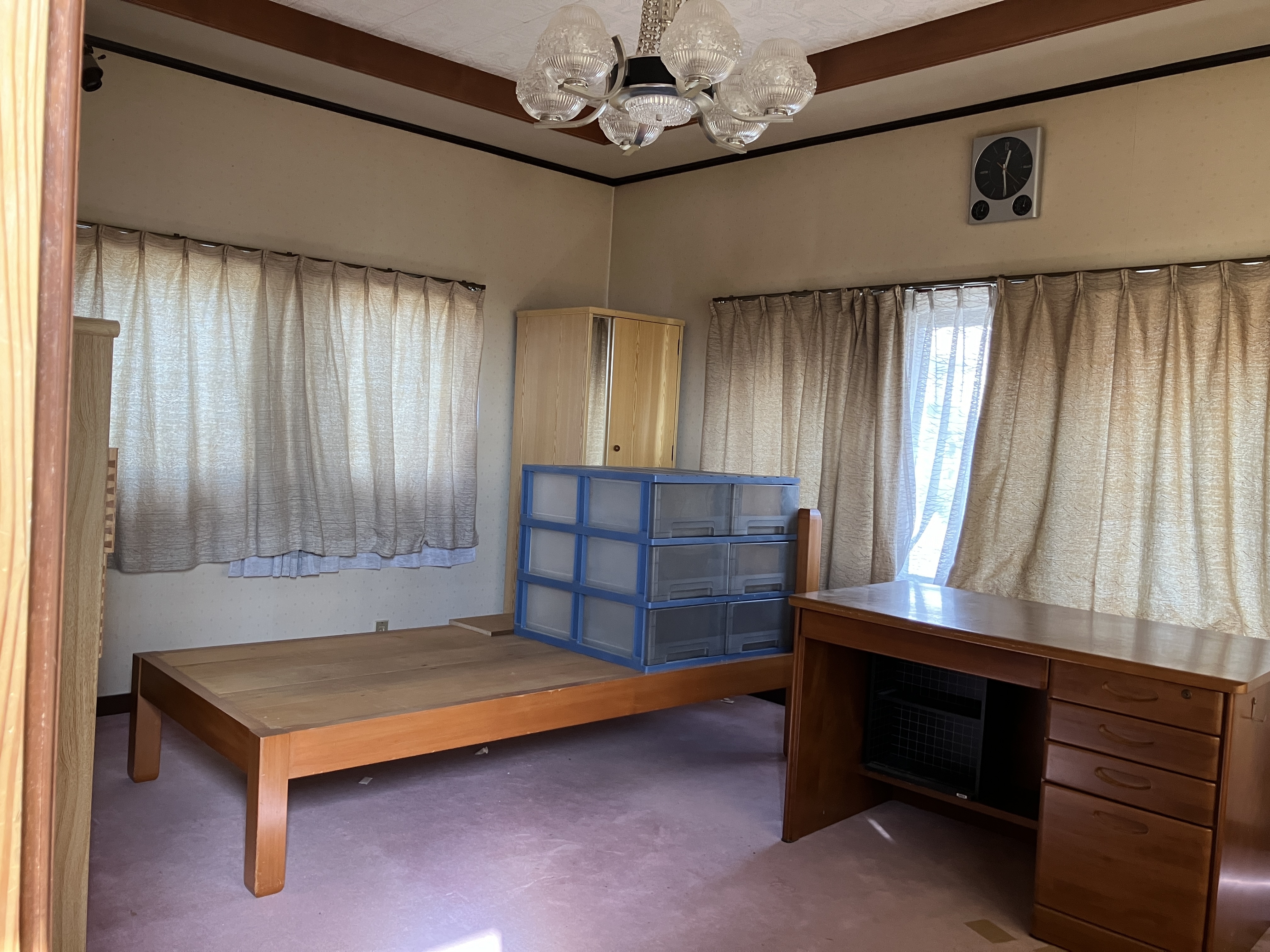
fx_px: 1027
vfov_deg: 49.7
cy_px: 476
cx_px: 635
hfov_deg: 63.4
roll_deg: -3.3
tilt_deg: -1.4
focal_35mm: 28
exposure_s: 1/60
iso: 100
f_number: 1.8
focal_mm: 3.99
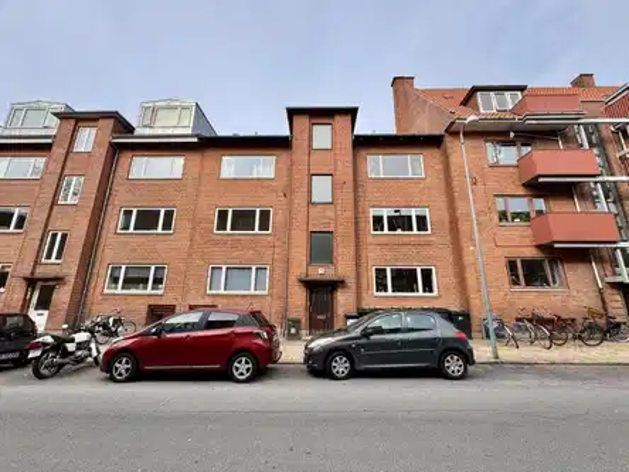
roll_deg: -0.4
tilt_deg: +13.7
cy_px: 236
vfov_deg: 85.7
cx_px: 314
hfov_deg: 102.1
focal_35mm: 14
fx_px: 254
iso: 50
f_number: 2.2
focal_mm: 2.22
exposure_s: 1/741
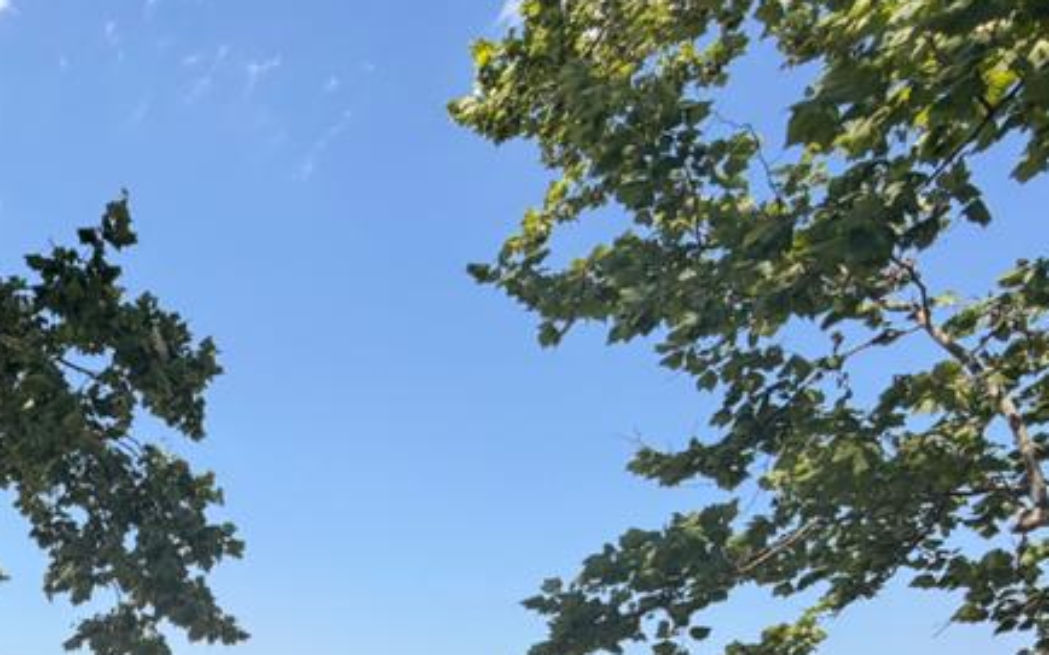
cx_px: 60
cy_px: 877
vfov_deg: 28.7
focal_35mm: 35
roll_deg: -0.7
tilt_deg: -5.2
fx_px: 1000
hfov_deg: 48.1
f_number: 2.2
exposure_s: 1/770
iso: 20
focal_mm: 2.22
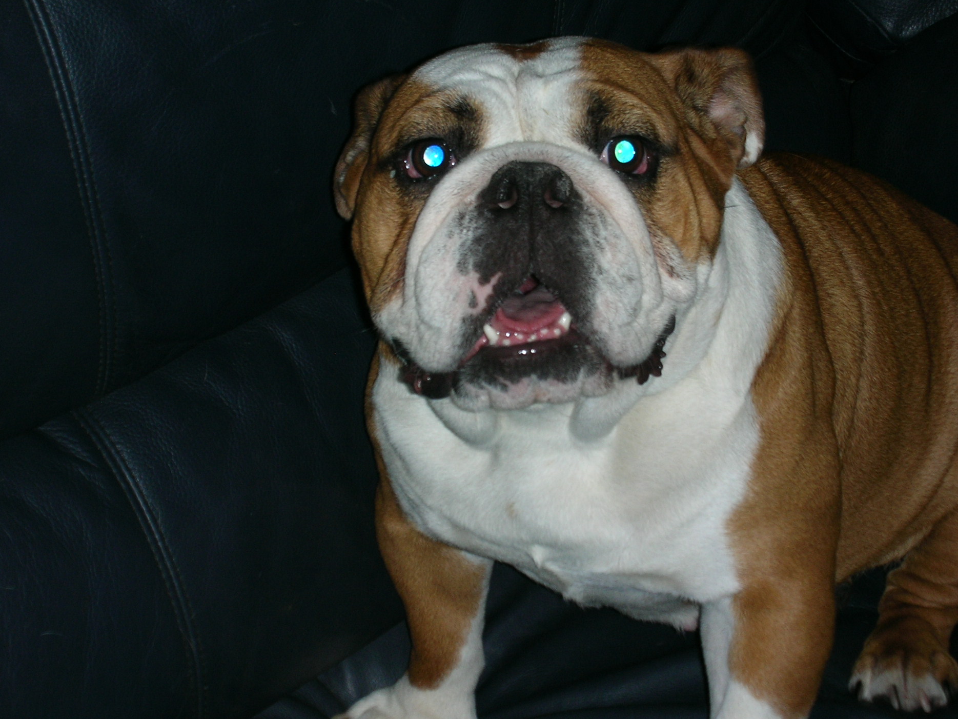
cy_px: 364
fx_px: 2214
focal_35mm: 80
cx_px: 467
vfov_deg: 18.4
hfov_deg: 24.4
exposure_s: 1/120
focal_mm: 12.2
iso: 50
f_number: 4.4
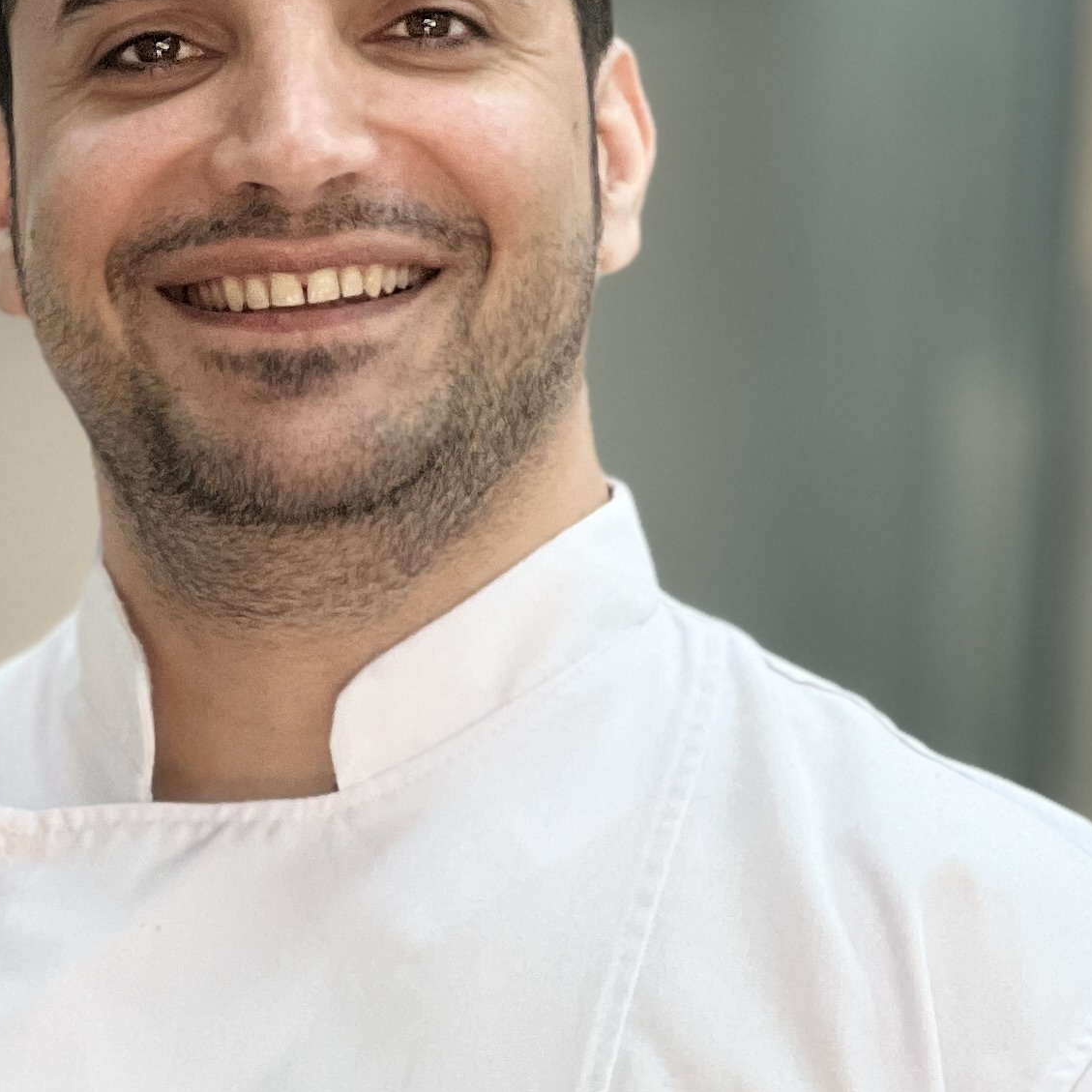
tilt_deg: -2.3
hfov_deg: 7.2
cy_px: 1297
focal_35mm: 243
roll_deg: -3.1
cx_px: 332
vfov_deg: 7.2
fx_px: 8673
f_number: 2.8
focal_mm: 9
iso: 160
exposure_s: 1/121
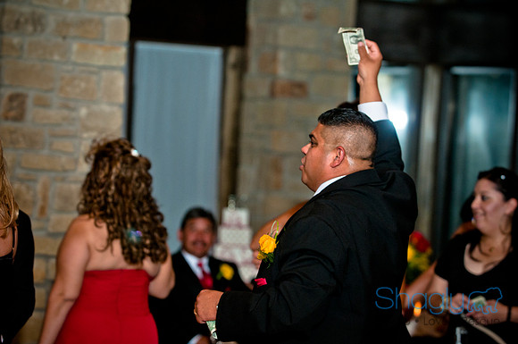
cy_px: 172
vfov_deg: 9.1
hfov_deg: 13.7
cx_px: 259
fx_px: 2155
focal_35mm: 150
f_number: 3.5
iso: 400
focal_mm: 100
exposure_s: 1/200
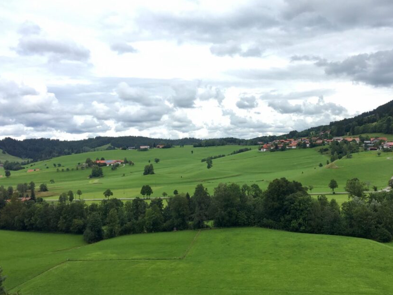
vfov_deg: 39.6
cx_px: 232
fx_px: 409
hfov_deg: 51.1
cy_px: 127
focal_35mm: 36
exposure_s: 1/962
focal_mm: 4.15
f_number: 2.2
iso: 25
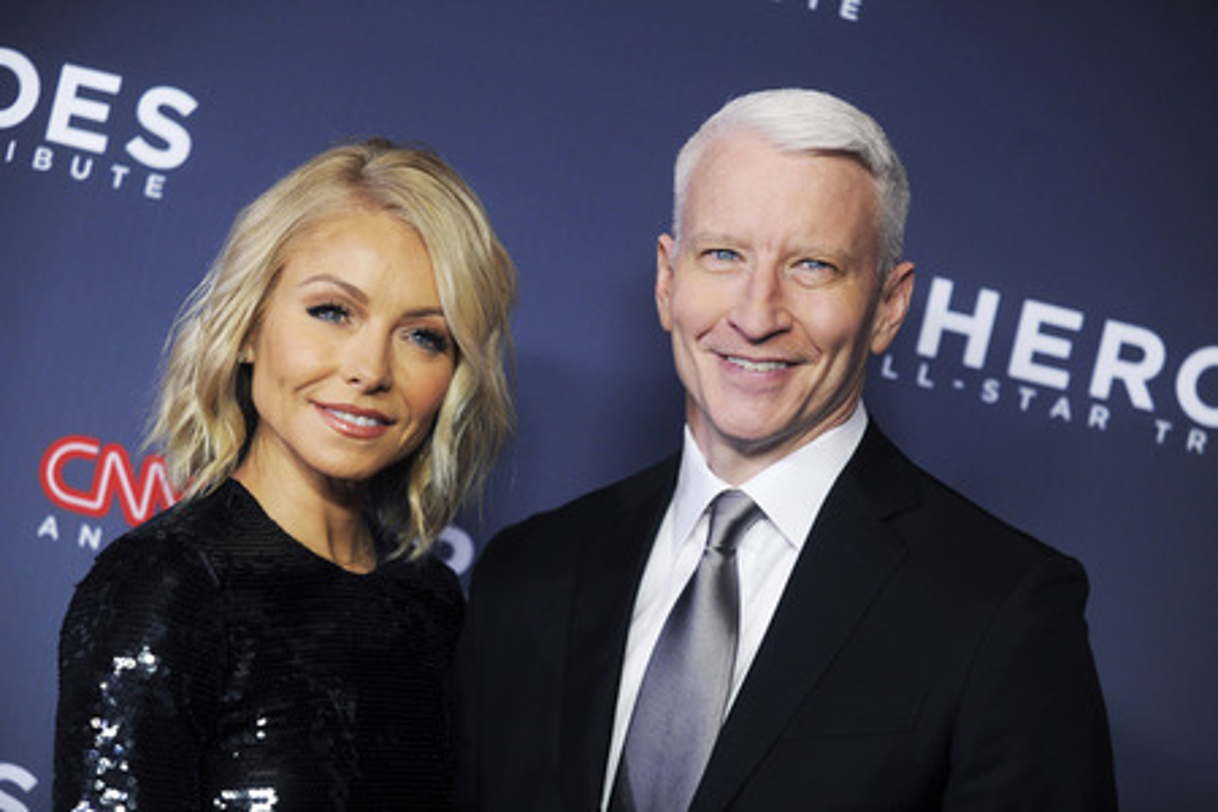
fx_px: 3112
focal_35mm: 92
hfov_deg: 22.1
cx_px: 609
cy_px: 406
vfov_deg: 14.9
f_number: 2.8
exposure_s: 1/125
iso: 1600
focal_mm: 92
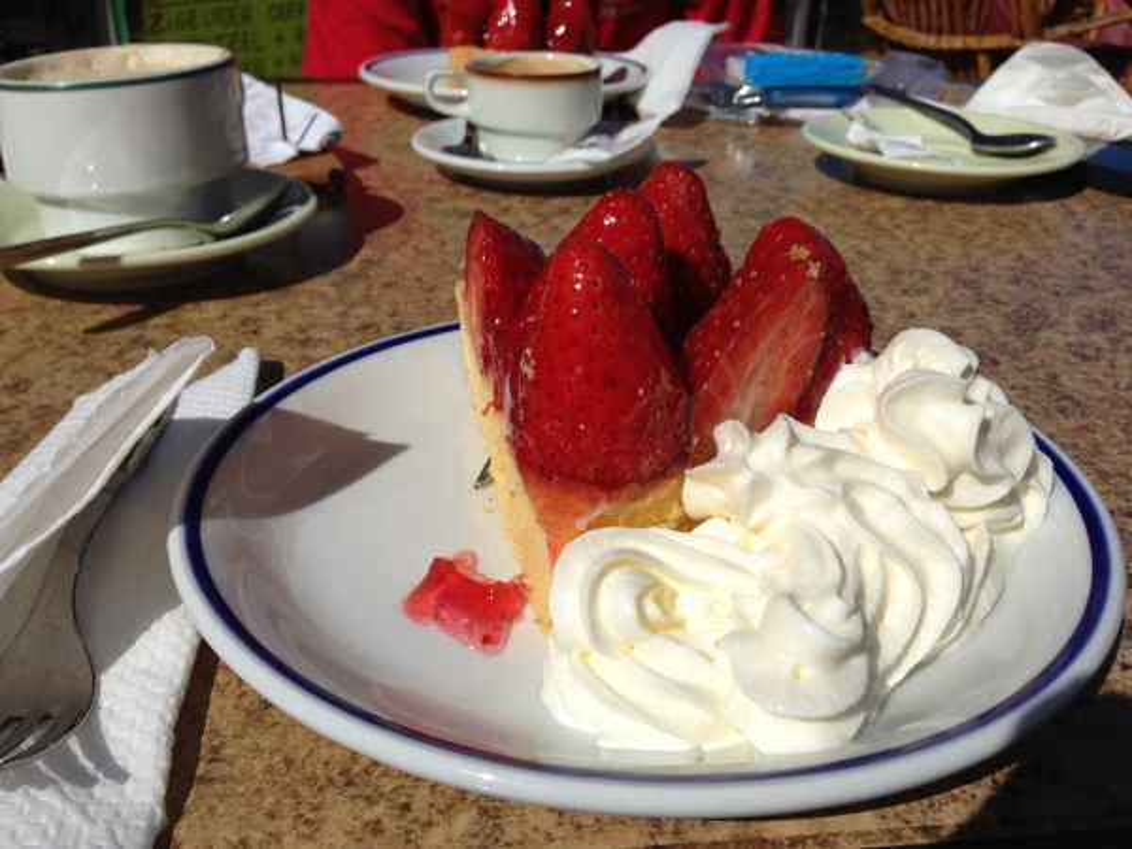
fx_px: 1079
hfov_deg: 55.4
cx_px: 566
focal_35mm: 33
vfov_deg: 42.9
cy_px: 424
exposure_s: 1/5435
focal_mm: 4.13
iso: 50
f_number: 2.4
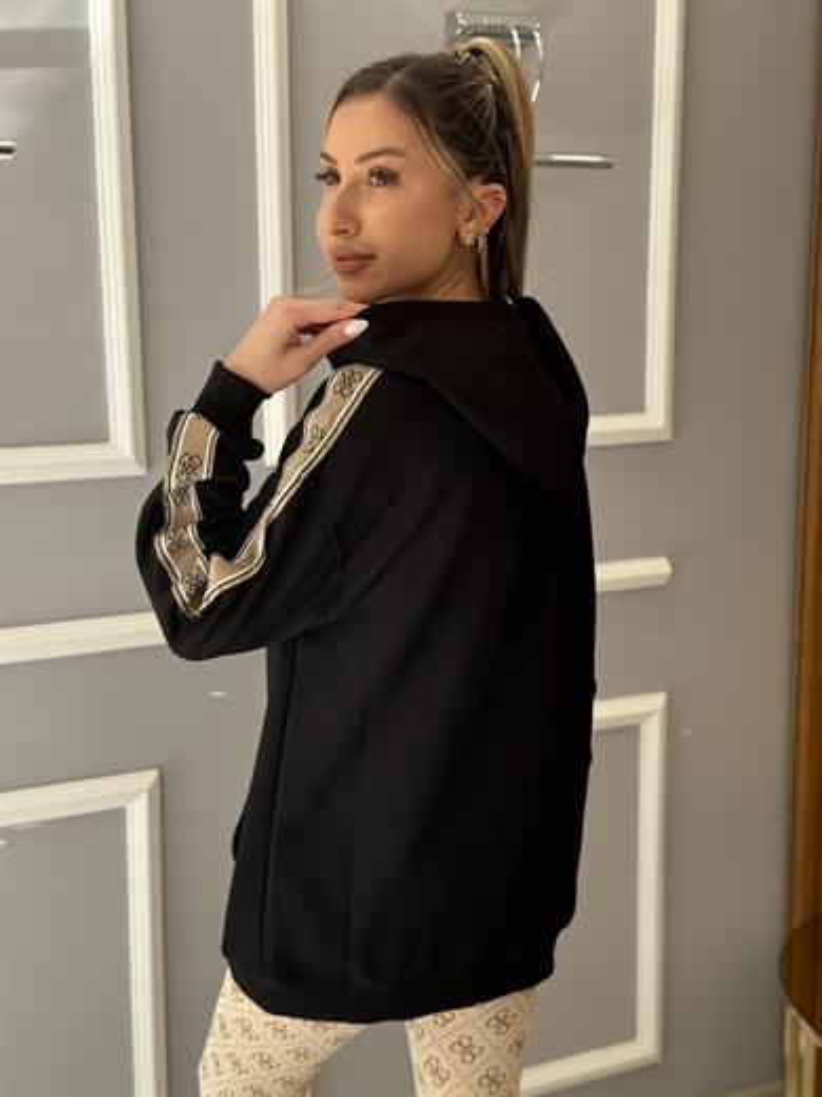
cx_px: 411
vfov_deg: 39.7
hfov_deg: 30.3
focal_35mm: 48
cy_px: 548
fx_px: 1520
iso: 80
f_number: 1.78
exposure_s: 1/271
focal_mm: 6.76
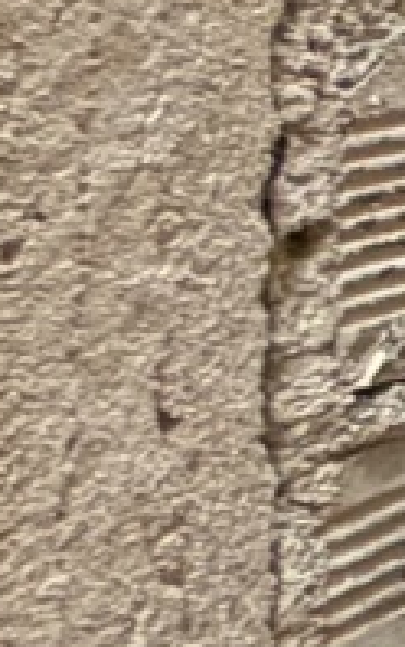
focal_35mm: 144
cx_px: 3086
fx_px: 2539
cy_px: -141
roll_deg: -0.4
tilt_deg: +0.2
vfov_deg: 14.1
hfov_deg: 4.0
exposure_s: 1/121
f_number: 2.2
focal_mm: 2.22
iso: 64
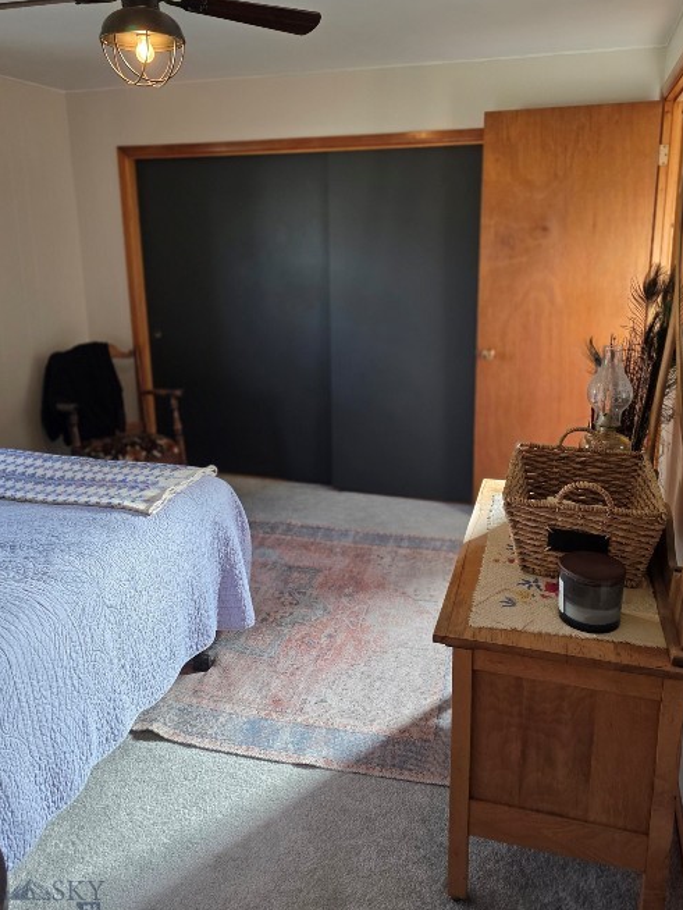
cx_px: 353
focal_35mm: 27
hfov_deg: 51.4
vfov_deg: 65.0
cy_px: 390
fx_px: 710
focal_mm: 6.3
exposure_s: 1/120
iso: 200
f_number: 1.7
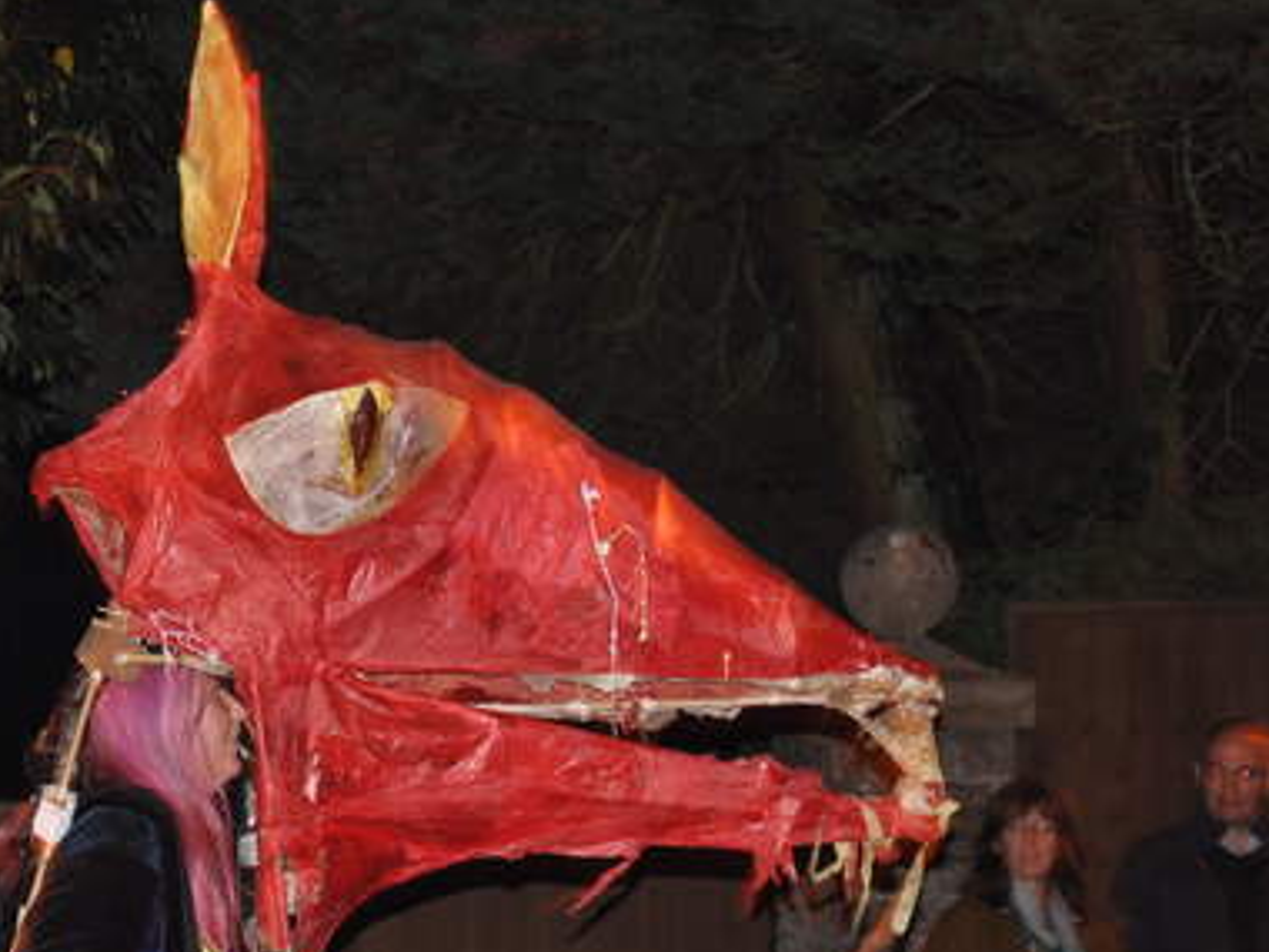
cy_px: 670
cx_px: 287
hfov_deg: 15.6
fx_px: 4619
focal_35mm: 126
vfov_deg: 11.7
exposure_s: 1/15
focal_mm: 52
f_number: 5
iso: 640
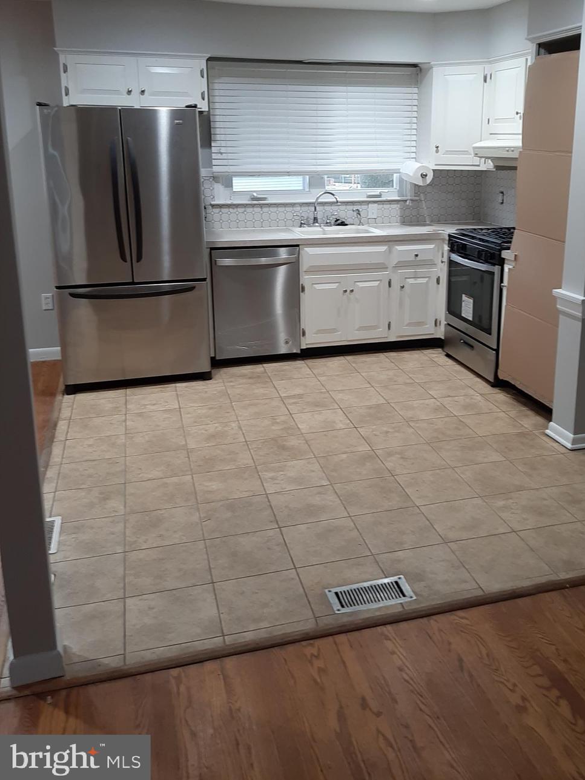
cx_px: 348
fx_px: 699
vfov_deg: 58.0
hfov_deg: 45.2
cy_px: 319
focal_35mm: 31
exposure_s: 1/24
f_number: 1.7
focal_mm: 3.93
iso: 50
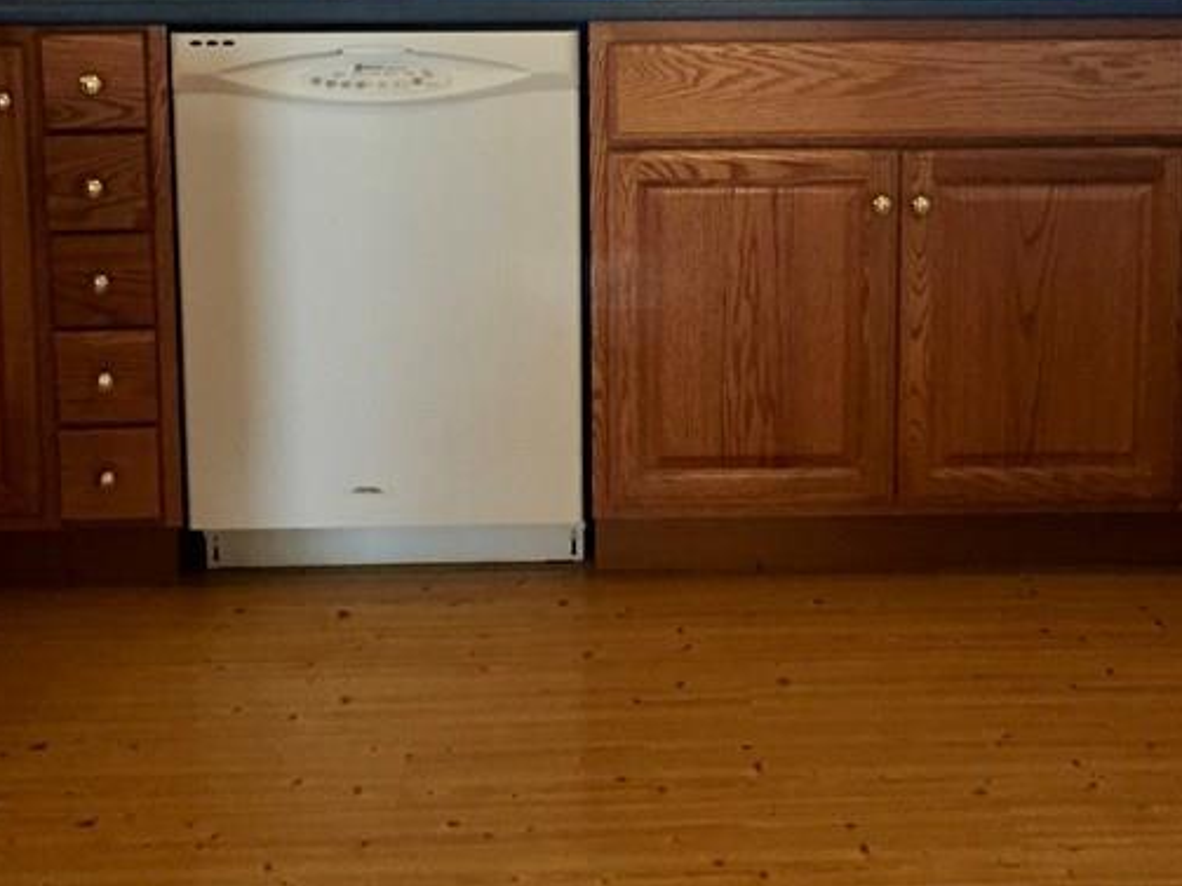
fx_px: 2014
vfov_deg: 23.8
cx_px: 663
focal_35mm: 59
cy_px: 5
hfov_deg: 32.7
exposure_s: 1/30
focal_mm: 4.15
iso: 125
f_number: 2.2
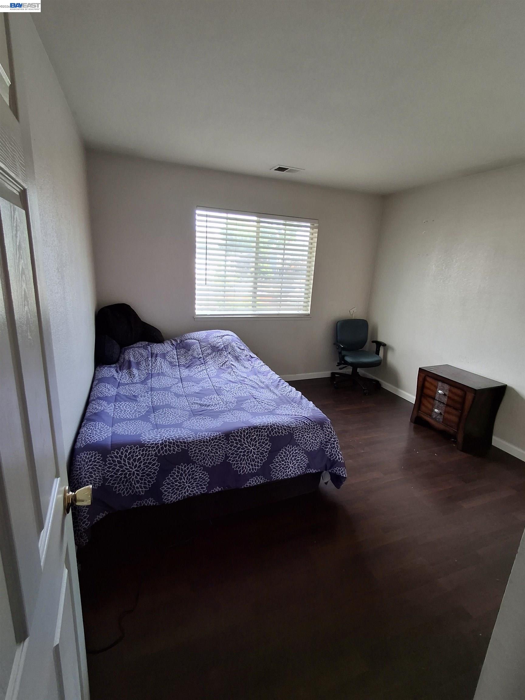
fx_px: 324
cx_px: 262
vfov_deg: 94.5
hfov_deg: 78.1
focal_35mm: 16
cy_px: 350
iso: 64
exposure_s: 1/50
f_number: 2.2
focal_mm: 1.64
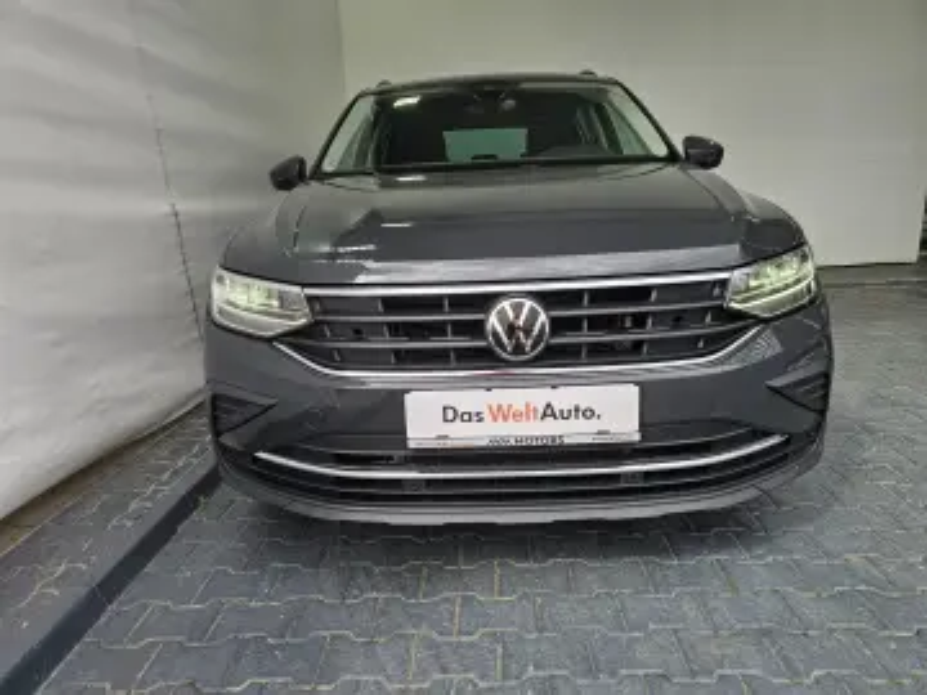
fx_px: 616
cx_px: 464
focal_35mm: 23
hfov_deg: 73.9
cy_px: 348
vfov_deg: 58.9
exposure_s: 1/250
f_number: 1.7
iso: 20
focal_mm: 6.3
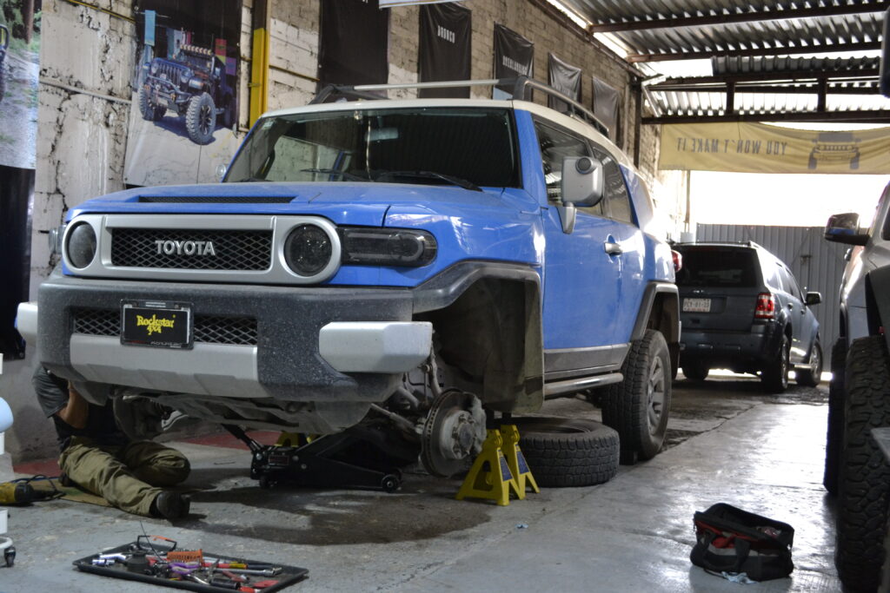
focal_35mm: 42
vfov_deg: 31.9
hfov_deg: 46.4
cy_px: 296
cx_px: 445
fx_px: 1038
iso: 1100
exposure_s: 1/60
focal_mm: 28
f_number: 4.5
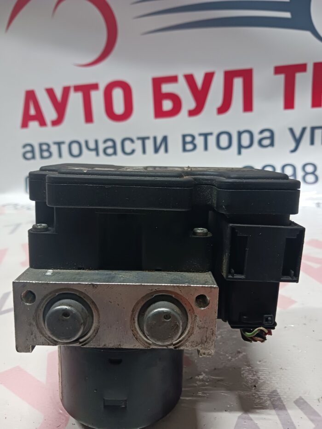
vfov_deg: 65.3
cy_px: 214
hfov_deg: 51.4
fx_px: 335
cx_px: 161
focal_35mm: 27
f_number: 1.8
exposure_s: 1/20
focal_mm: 4
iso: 400
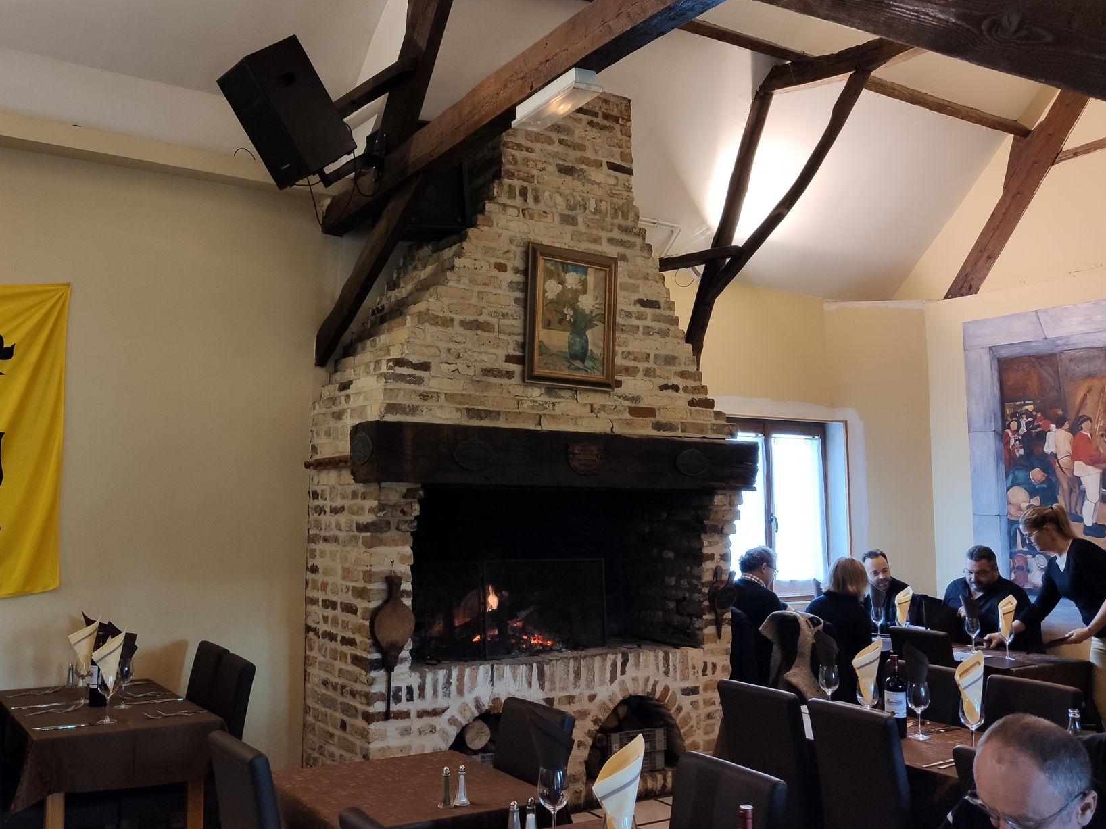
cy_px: 395
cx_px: 465
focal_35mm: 33
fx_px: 1054
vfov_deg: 42.9
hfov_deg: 55.1
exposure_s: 1/50
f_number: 1.75
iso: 264
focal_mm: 4.75
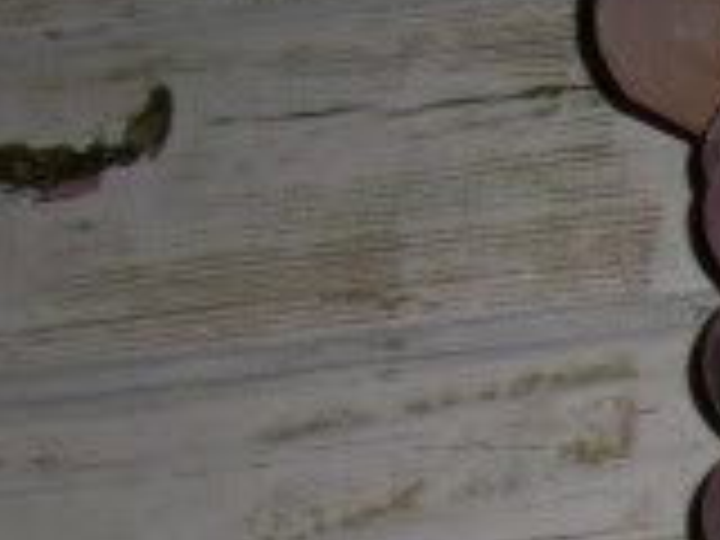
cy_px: 1120
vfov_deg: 6.6
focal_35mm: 218
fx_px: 4534
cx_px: 1647
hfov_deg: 8.4
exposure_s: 1/40
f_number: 2.9
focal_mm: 5.7
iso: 100
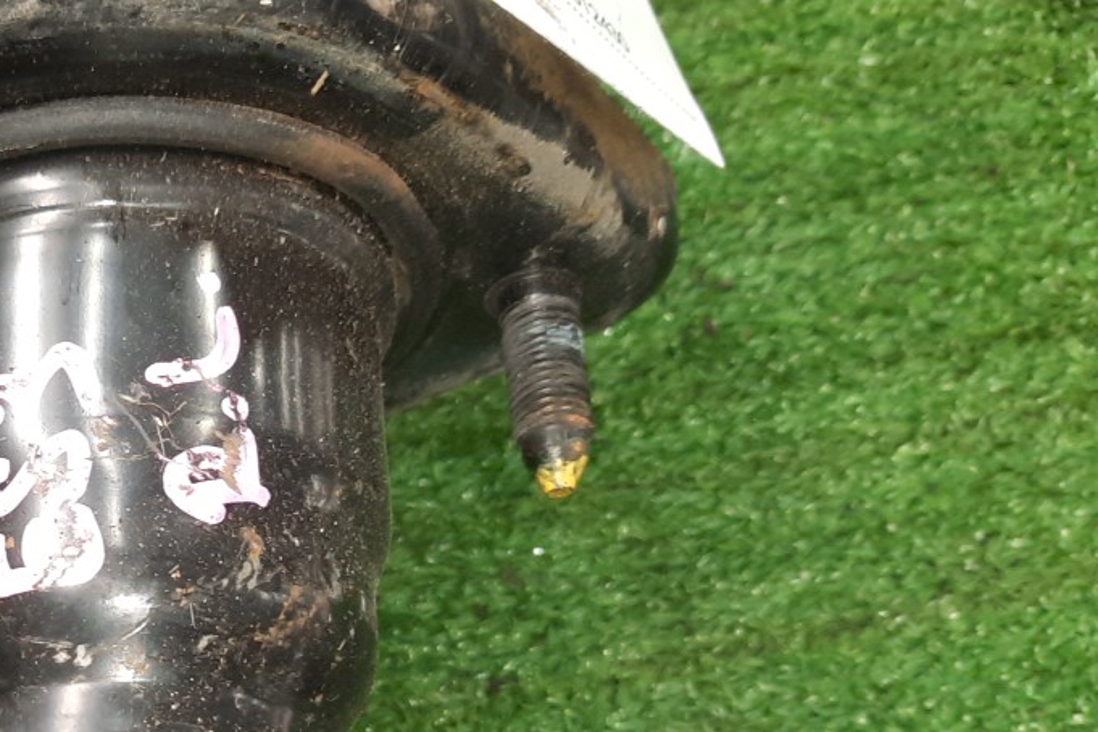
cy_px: 624
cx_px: -11
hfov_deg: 33.1
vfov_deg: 24.1
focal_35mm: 55
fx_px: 1677
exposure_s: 1/50
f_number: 2
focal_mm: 4.6
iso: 263
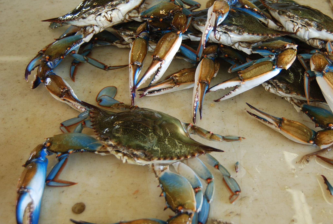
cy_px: 119
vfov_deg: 32.0
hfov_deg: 45.5
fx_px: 389
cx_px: 226
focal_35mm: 42
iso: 100
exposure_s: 1/25
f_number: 3.8
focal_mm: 20
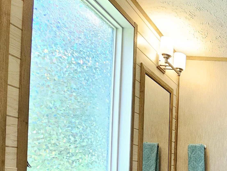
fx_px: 236
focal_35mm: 36
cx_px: 279
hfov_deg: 37.4
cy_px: 174
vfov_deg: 35.6
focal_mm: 2.2
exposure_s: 1/60.2
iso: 100
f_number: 2.2
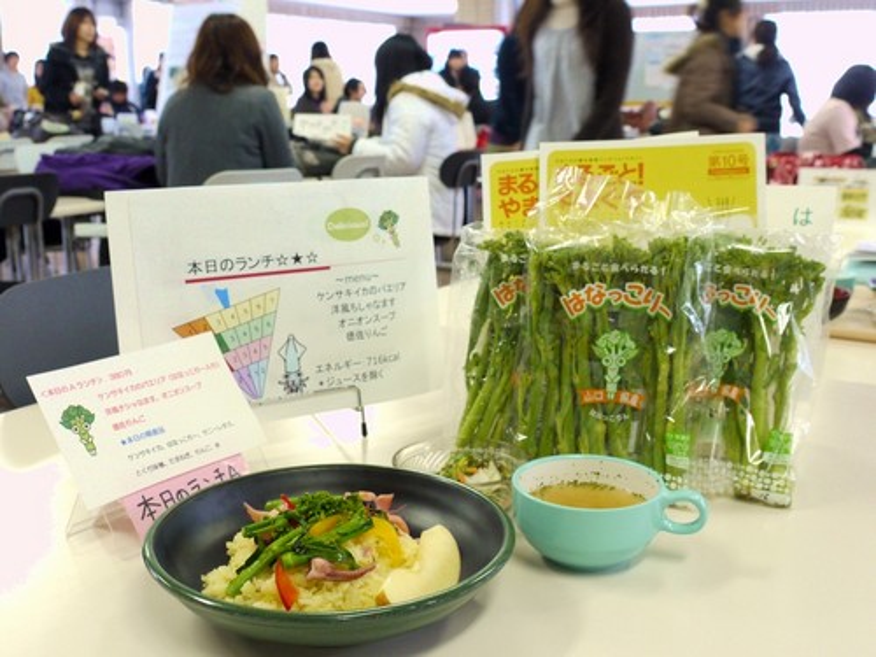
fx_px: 1012
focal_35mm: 40
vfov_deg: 36.0
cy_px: 328
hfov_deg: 46.8
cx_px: 438
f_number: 6.3
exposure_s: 1/25
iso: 800
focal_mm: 20
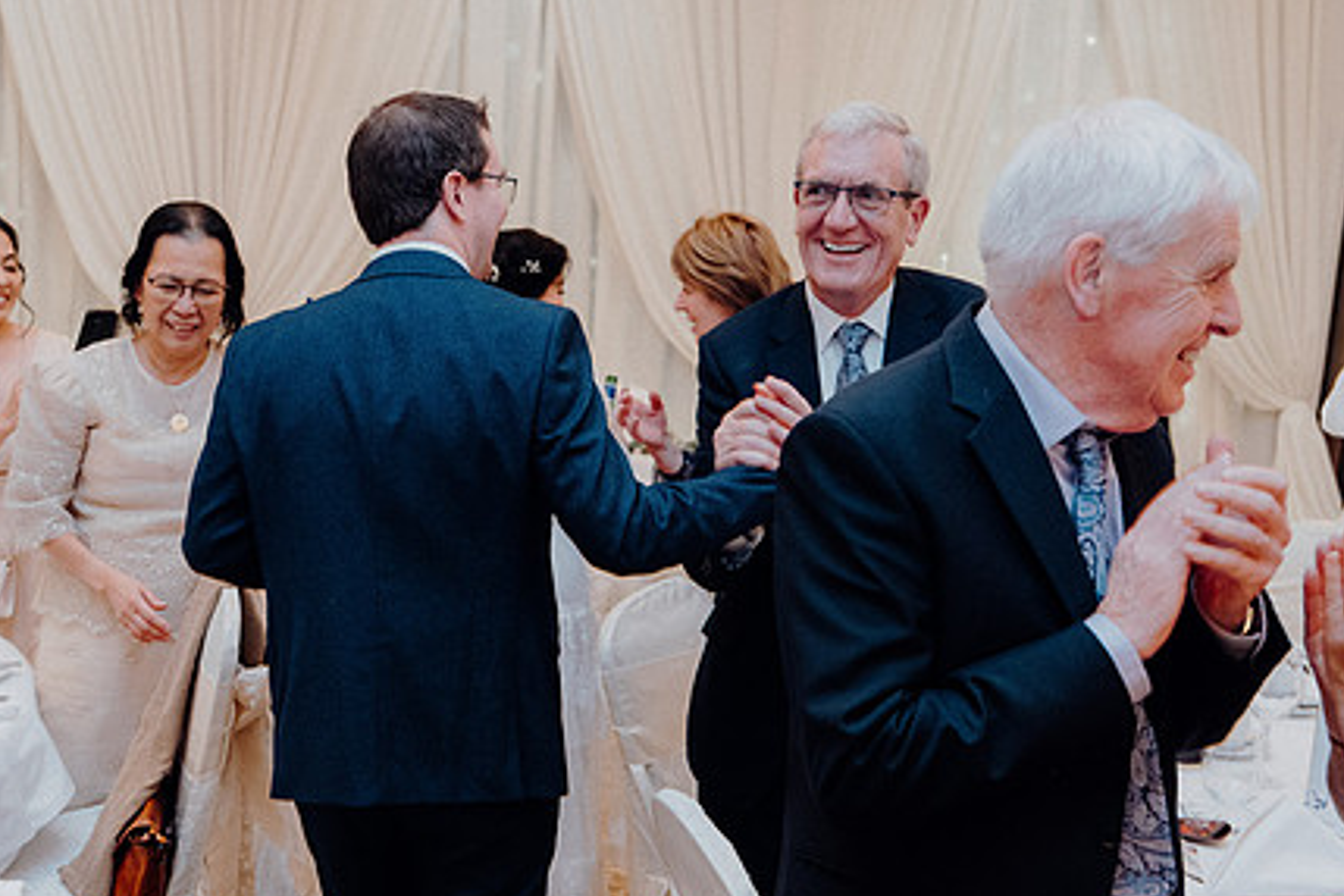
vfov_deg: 29.2
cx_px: 501
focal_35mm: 46
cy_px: 518
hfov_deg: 42.4
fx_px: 1717
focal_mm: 34
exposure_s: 1/160
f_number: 3.5
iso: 3200
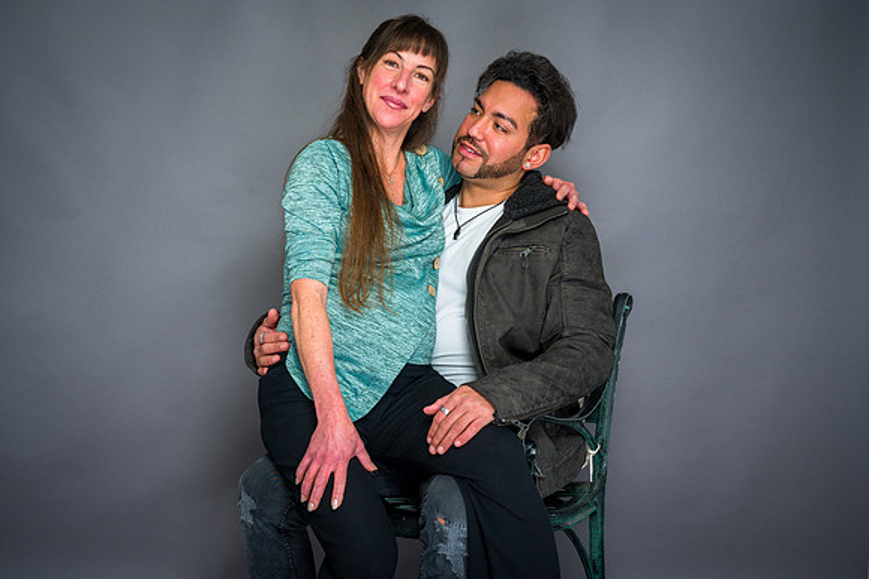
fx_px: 1158
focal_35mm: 48
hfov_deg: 41.1
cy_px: 290
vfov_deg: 28.0
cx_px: 434
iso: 200
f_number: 5.6
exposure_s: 1/100
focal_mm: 48
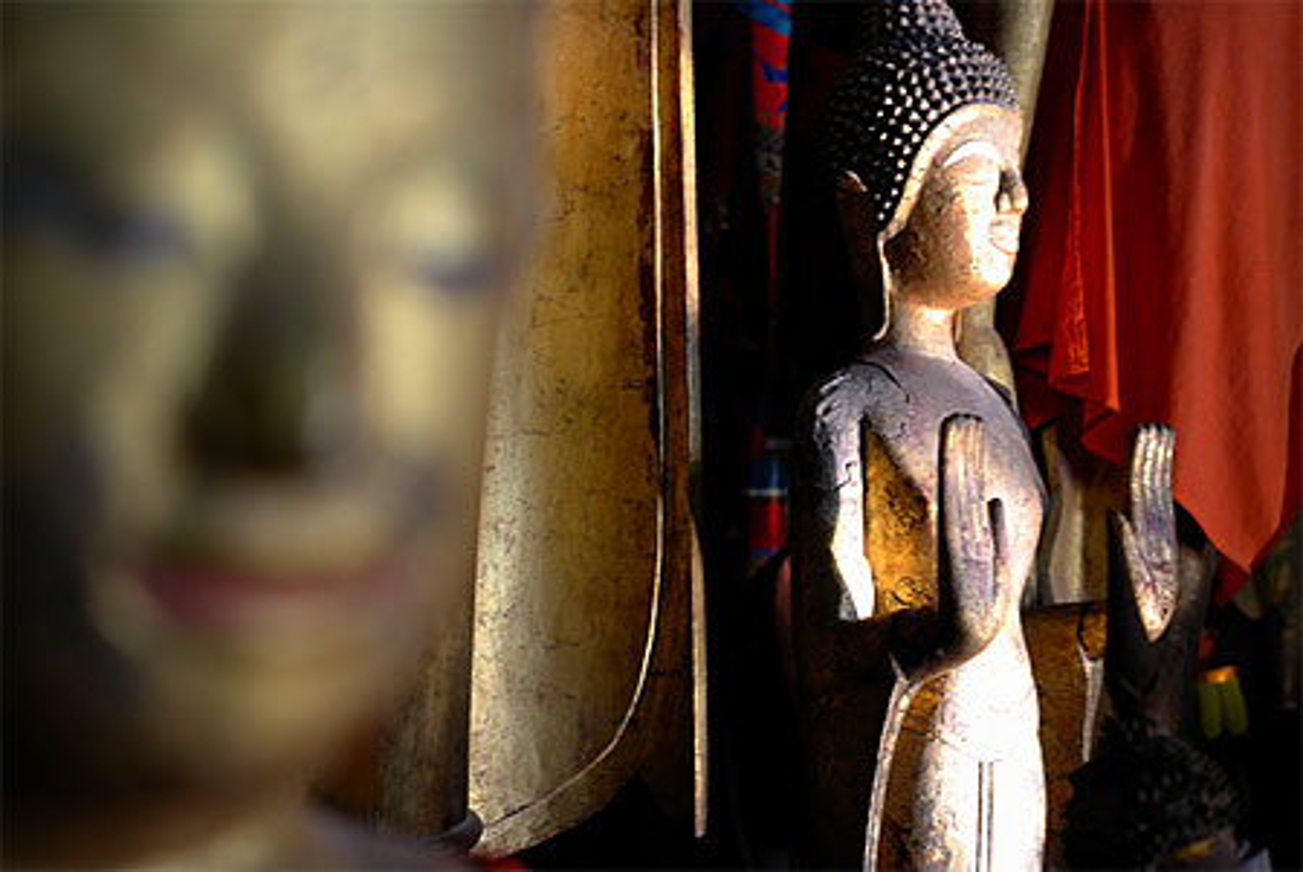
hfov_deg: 54.4
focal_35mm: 35
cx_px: 652
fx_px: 1268
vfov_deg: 37.9
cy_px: 436
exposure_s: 1/30
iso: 200
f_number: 2.8
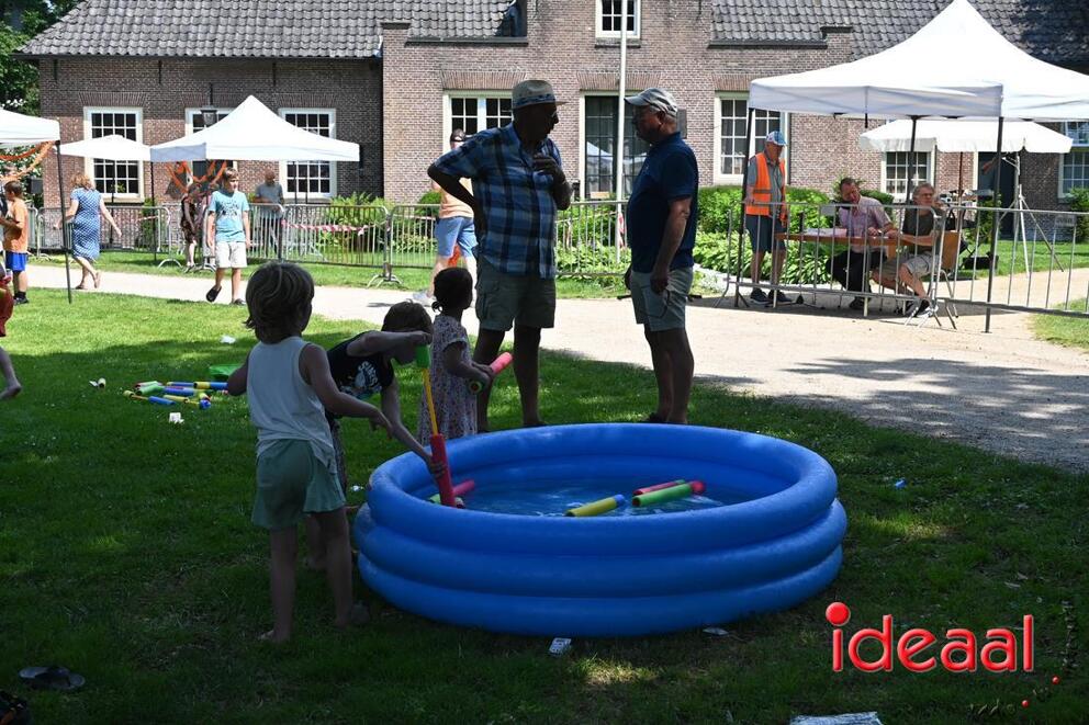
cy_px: 362
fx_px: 1452
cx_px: 544
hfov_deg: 41.1
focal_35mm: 48
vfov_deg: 28.1
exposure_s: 1/250
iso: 100
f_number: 5.6
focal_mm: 32.5
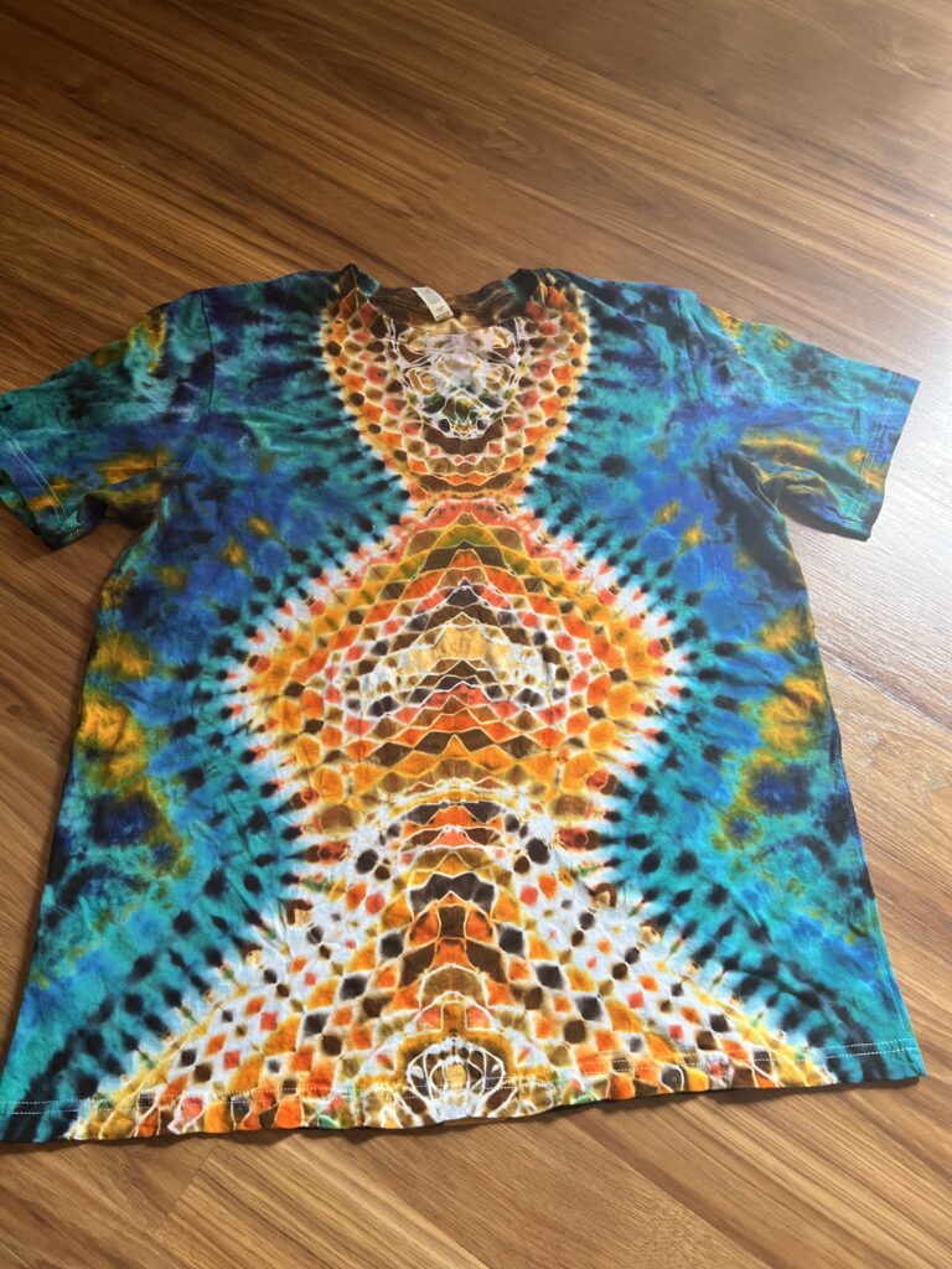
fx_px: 953
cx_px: 476
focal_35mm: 26
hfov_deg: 53.1
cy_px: 634
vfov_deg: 67.3
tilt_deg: -65.8
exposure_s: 1/107
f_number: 1.5
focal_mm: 5.7
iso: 125
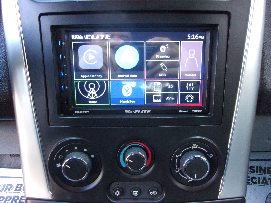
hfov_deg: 63.4
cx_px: 136
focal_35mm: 28
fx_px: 219
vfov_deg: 49.7
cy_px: 102
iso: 400
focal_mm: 5.1
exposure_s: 1/29
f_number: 3.9
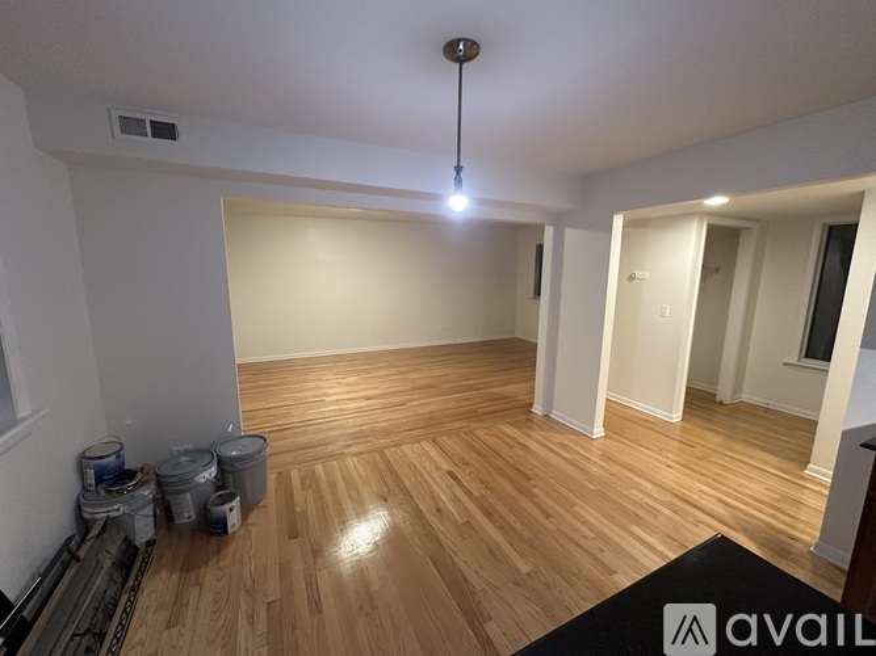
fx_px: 354
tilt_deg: -8.8
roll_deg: -0.6
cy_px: 328
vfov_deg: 85.7
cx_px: 438
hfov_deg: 102.1
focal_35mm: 14
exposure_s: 1/60
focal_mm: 2.22
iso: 320
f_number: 2.2
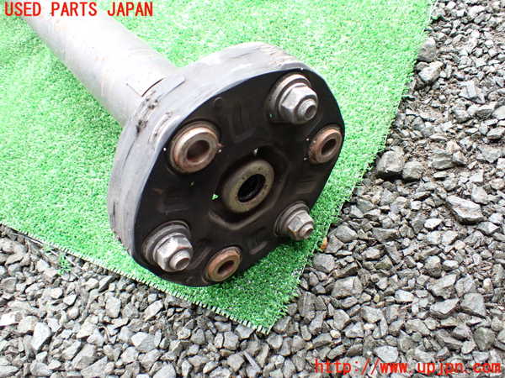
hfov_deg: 60.0
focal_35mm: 30
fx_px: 438
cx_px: 252
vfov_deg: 46.8
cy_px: 189
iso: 320
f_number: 2.3
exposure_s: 1/125
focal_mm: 5.4
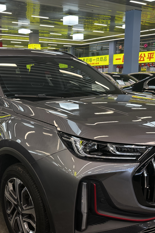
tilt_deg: -13.7
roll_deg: +1.4
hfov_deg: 31.1
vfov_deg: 44.9
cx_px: 61
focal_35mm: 43
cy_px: 149
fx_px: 278
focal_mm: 6.76
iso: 200
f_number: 1.78
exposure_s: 1/118
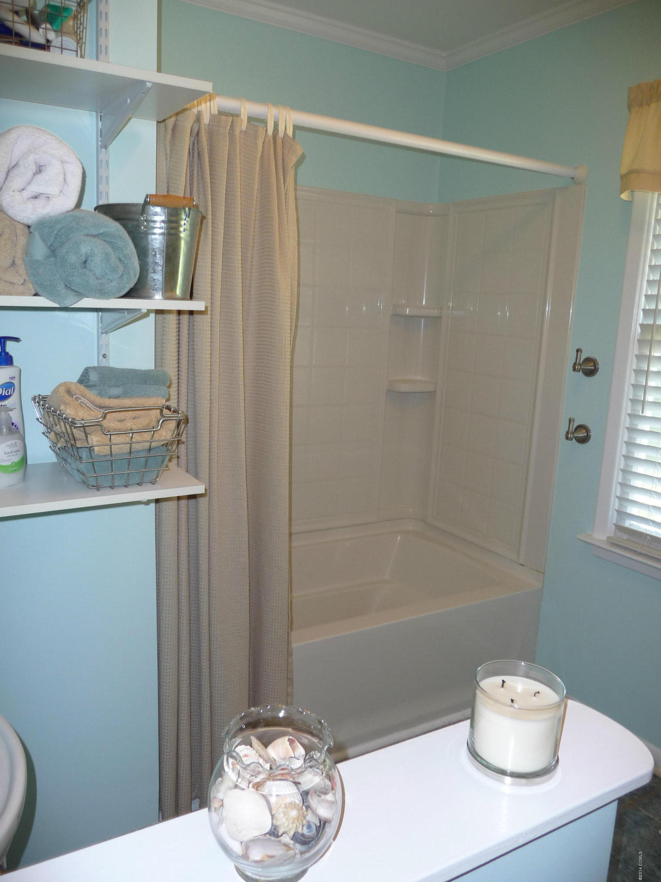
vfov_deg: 63.4
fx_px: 713
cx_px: 330
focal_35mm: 28
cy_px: 441
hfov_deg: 49.7
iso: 100
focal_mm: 4.7
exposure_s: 1/30
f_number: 3.3
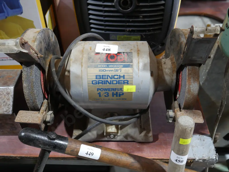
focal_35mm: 36
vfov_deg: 39.7
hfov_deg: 51.3
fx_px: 238
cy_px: 86
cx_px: 114
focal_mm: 18
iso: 800
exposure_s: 1/60
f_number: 4
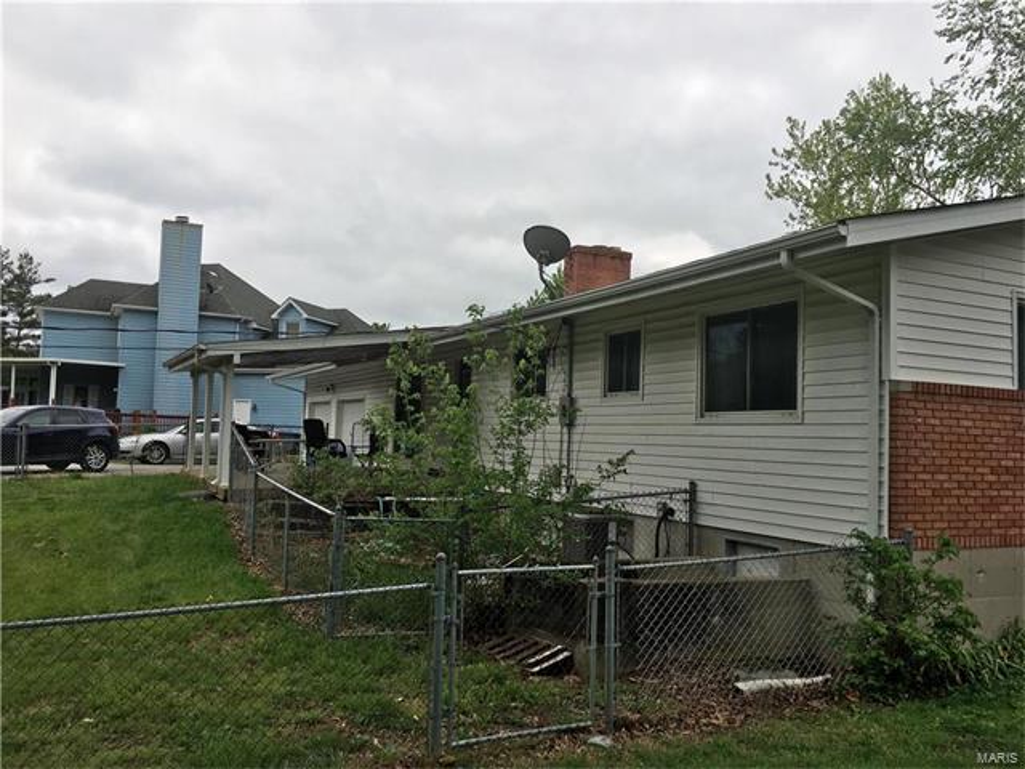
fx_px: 859
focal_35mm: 29
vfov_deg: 48.2
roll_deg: +0.1
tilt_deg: +5.6
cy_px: 384
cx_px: 512
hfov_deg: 61.7
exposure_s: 1/1241
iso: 25
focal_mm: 4.15
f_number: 2.2
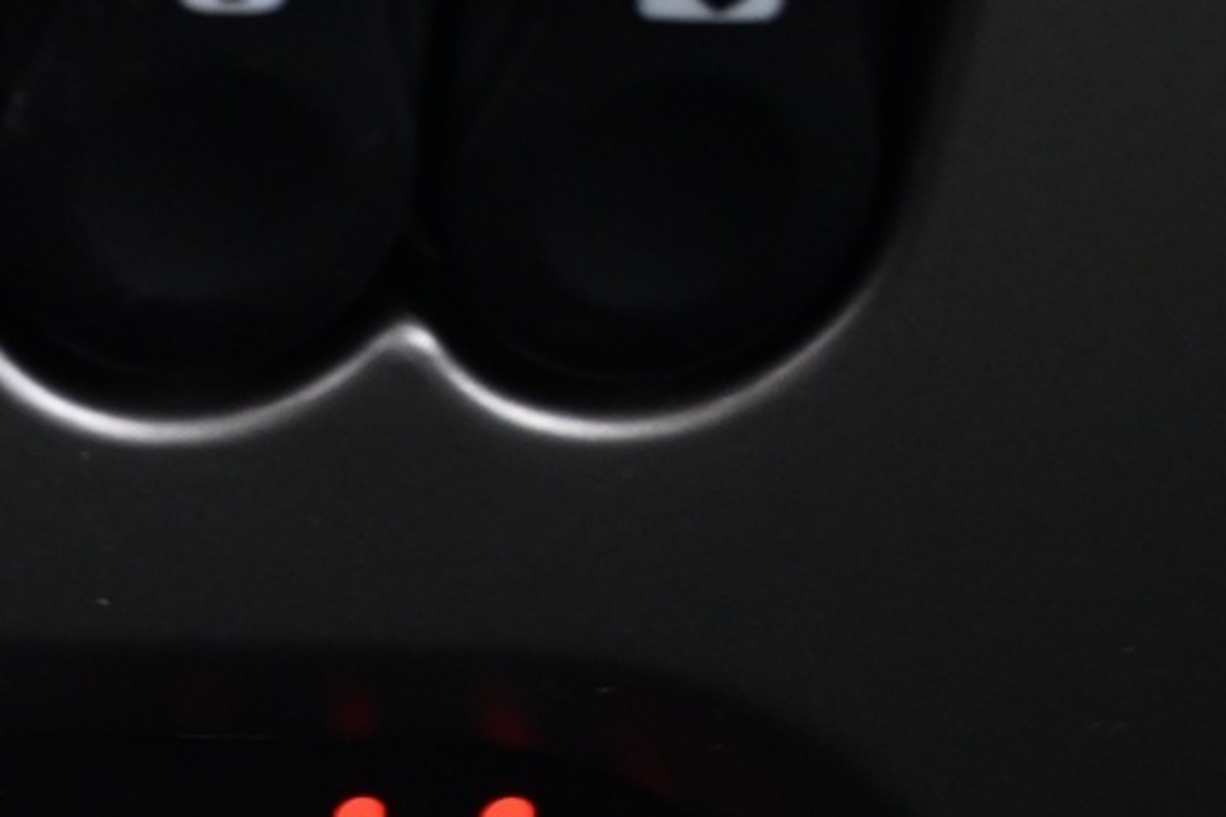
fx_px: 4488
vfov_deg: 10.2
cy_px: 1061
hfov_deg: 14.5
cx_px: -634
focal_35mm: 132
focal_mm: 27.5
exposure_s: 1/3
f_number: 4.5
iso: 1600
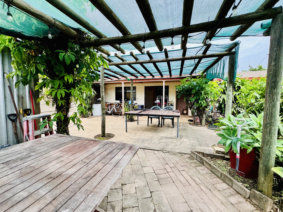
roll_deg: -1.9
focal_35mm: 14
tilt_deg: -3.3
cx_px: 142
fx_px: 114
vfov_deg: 85.7
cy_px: 106
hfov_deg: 102.1
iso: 40
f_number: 2.2
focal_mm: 2.22
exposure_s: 1/99
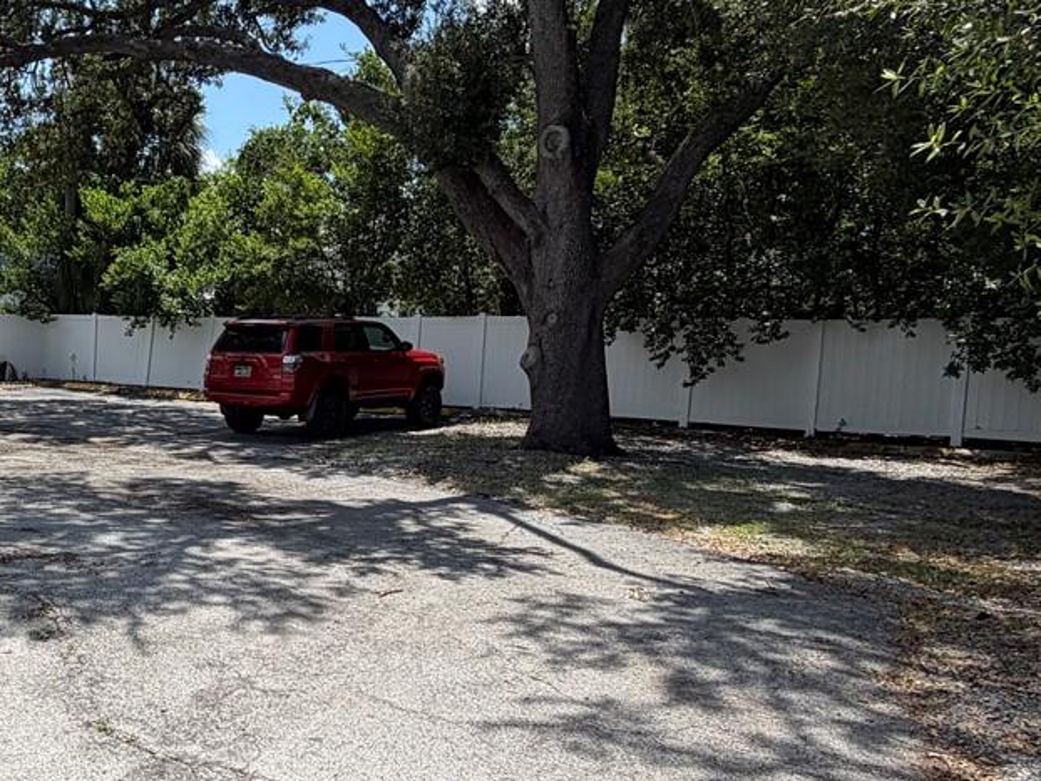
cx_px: 94
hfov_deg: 46.1
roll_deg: -1.0
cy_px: 388
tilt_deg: -1.9
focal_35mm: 36
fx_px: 1083
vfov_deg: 39.7
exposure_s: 1/770
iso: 20
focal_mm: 2.22
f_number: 2.2
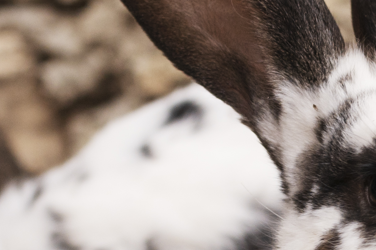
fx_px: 2599
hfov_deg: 8.2
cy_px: 321
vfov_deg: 5.5
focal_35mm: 249
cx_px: 372
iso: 400
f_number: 4
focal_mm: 50
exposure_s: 1/400
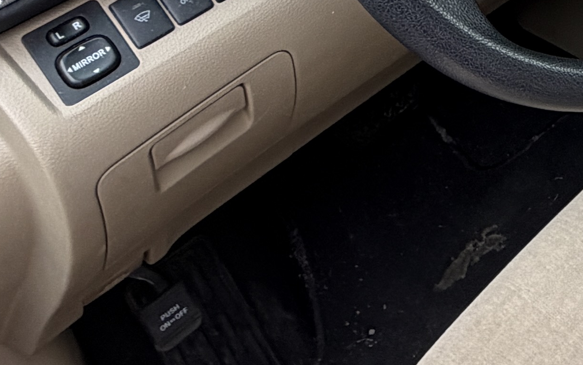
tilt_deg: -21.9
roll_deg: +9.4
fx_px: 1097
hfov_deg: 25.7
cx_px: 749
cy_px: -310
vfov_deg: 15.8
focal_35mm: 69
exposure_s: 1/121
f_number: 2.2
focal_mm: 2.22
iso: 80
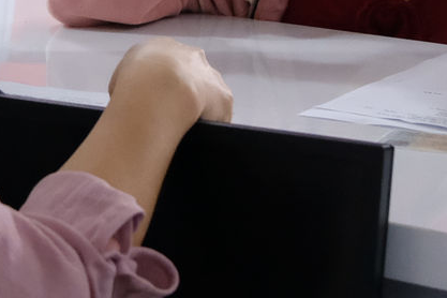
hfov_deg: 13.1
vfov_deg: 8.6
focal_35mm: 157
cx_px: 192
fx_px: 1949
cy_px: -104
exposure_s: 1/250
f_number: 4
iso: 4000
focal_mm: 21.2
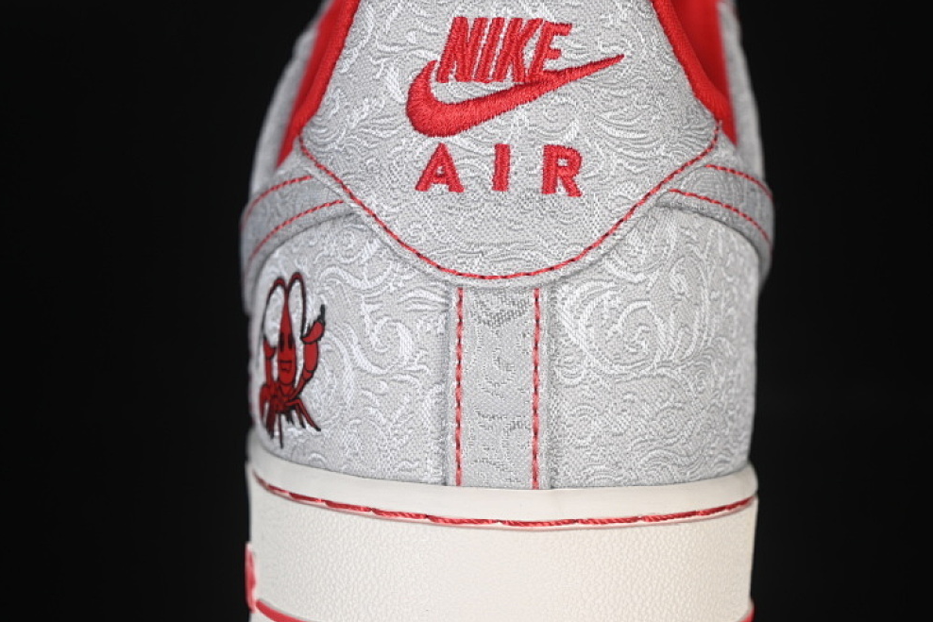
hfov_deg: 24.8
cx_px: 500
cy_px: 321
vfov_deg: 16.7
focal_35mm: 82
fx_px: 2125
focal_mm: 50
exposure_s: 1/80
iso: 160
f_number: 7.1
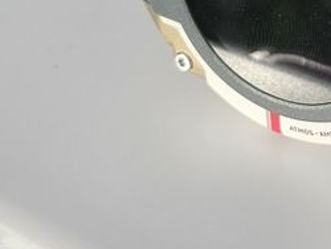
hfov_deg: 19.2
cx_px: 362
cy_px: -20
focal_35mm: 98
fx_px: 938
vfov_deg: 14.8
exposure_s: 1/1041
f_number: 1.7
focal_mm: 6.3
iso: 20
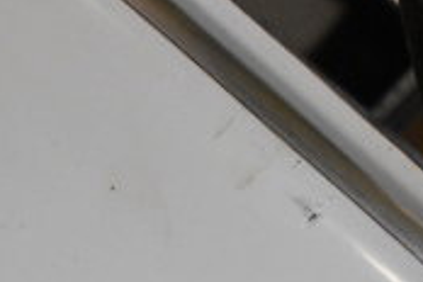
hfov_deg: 12.9
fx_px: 1727
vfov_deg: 9.2
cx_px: -297
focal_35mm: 147
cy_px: 334
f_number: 10
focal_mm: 28
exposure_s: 1/400
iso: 6400
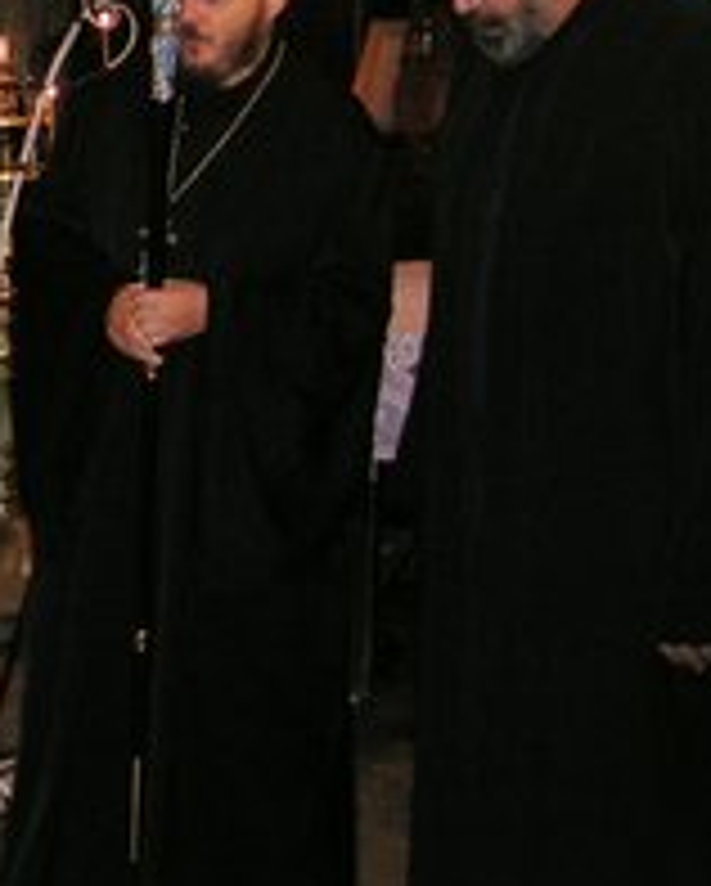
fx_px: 2469
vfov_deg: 20.1
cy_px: 169
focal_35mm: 94
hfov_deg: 15.5
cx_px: -261
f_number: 2.8
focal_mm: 5.8
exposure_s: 1/40
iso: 200
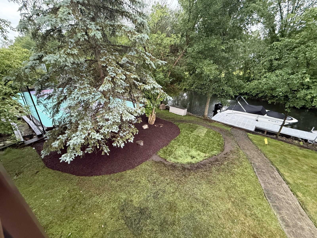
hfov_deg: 102.1
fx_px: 128
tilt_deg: -24.1
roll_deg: -0.7
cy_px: 119
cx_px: 158
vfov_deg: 85.7
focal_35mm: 14
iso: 640
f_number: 2.2
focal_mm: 2.22
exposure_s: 1/60
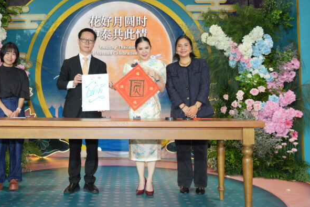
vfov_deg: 34.1
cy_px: 84
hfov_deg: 48.9
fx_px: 336
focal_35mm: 39
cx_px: 111
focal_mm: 30
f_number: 3.5
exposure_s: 1/160
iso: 320
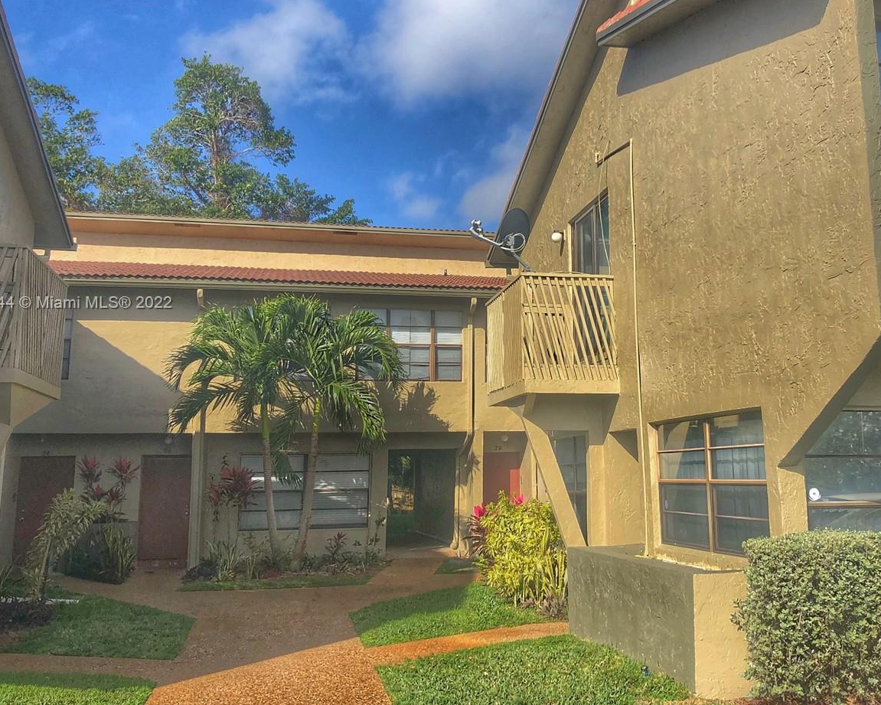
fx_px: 991
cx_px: 540
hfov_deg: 47.6
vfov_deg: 39.1
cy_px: 304
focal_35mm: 38
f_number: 1.8
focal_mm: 4
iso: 20
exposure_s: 1/2315
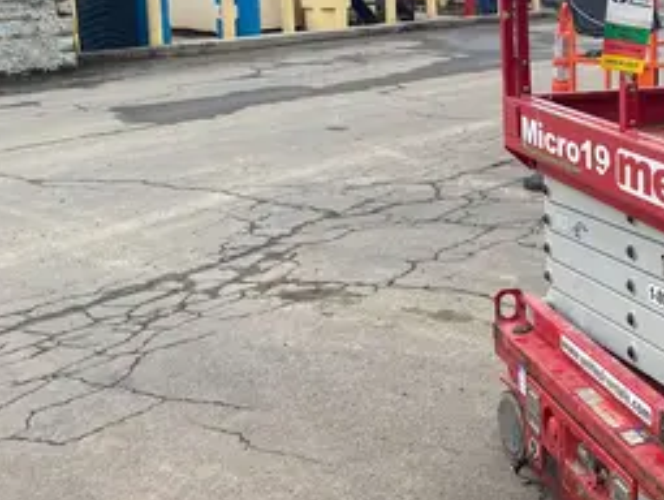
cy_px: 181
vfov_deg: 26.1
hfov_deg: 31.7
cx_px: 664
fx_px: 1076
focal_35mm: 56
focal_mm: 4.25
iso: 32
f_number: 1.8
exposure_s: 1/816
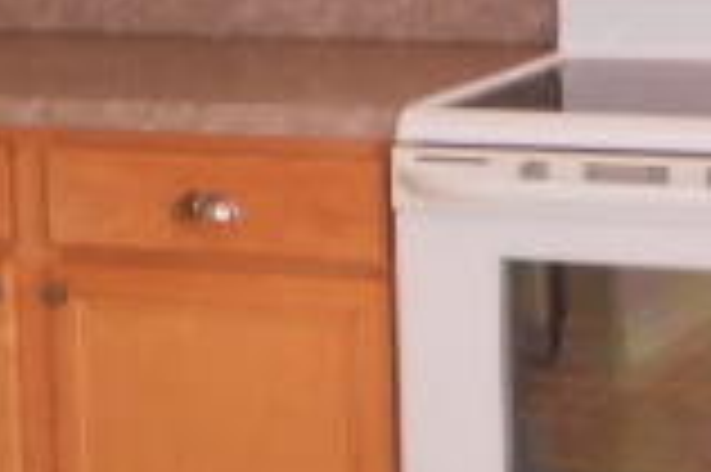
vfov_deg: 8.9
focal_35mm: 152
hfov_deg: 13.5
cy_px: -121
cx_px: 428
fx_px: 2999
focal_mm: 6.3
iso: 125
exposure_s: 1/30
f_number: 3.1
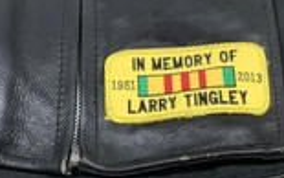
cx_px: 90
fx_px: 658
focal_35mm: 85
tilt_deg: -59.1
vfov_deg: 15.4
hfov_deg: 24.2
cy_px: 83
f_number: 2.4
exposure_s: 1/60
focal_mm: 3.3
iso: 50
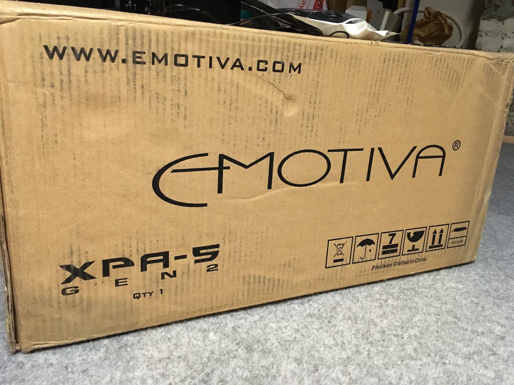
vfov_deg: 48.2
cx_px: 257
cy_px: 192
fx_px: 431
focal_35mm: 29
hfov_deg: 61.7
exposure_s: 1/15
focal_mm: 4.15
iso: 250
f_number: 2.2
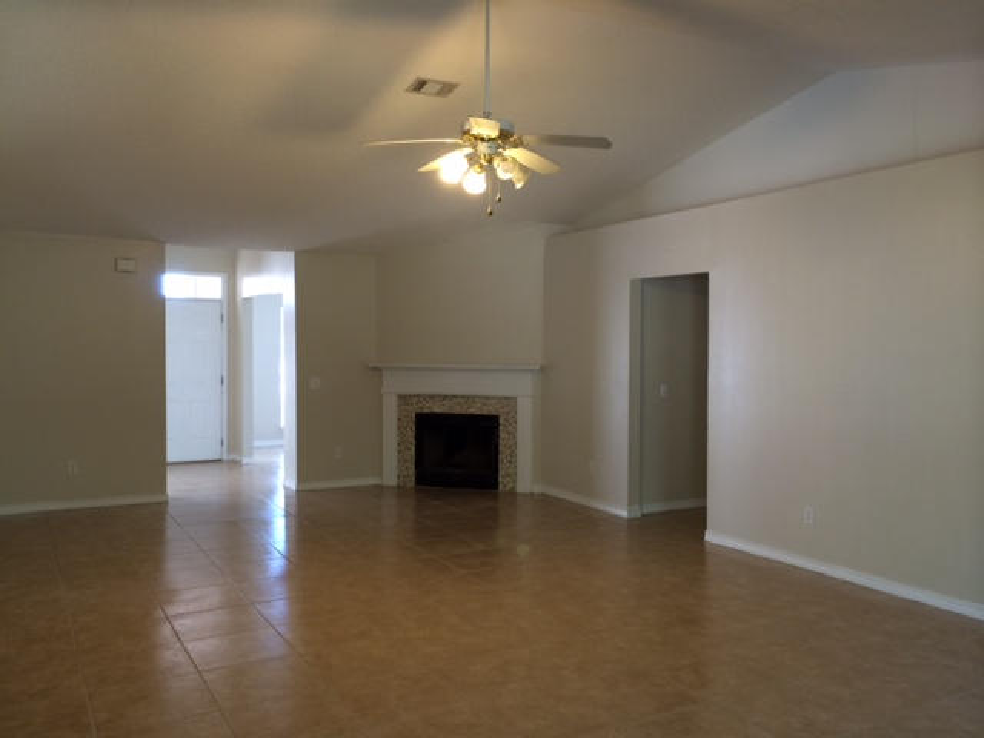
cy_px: 369
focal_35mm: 30
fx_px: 853
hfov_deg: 60.0
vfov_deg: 46.8
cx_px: 492
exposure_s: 1/30
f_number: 2.2
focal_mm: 4.12
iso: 80
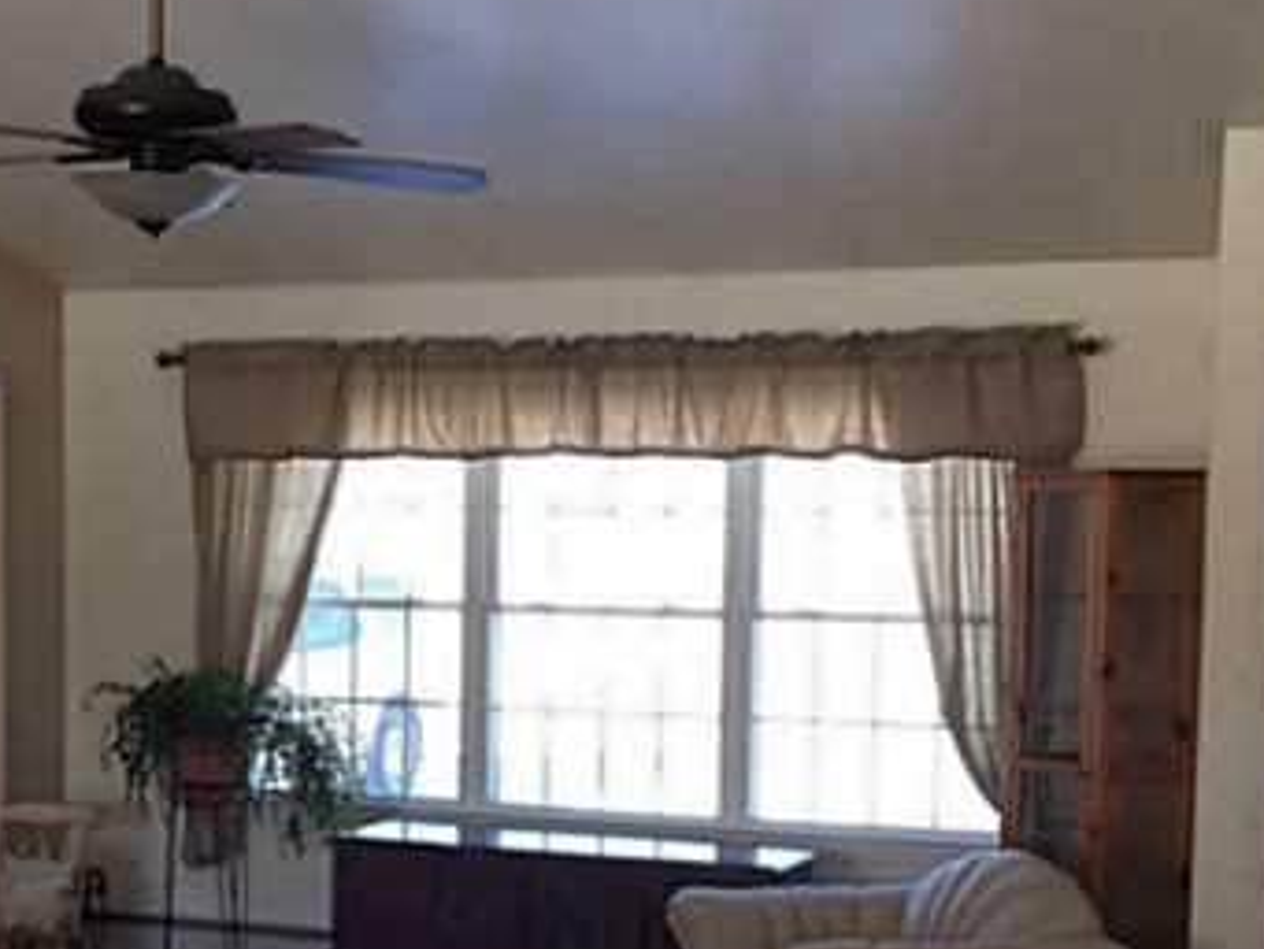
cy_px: 756
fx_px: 2484
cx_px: 426
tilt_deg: -5.8
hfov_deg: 28.4
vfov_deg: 21.4
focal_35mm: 68
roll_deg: -1.3
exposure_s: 1/60
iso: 40
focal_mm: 4.15
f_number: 2.2
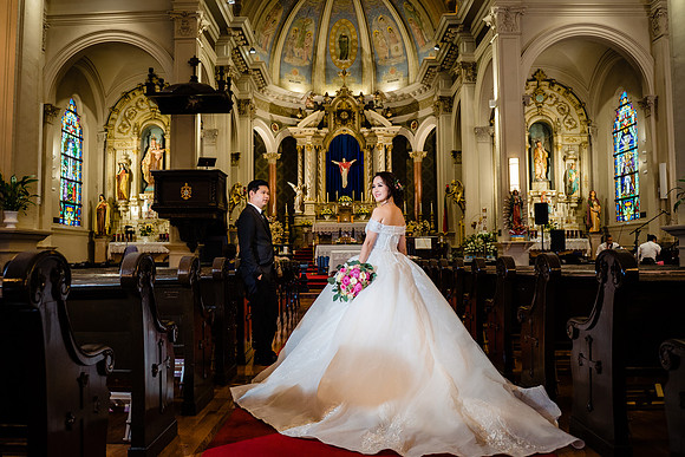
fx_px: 568
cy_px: 225
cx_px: 328
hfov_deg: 62.2
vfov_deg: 43.8
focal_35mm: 30
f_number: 4
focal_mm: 28
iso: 1250
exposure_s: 1/160
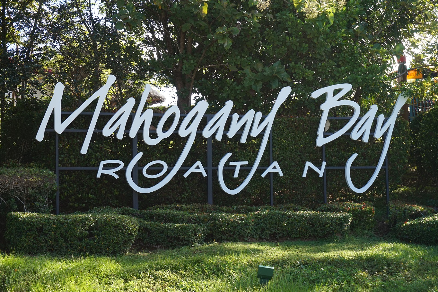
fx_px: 857
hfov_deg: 28.7
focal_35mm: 70
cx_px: 219
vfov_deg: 19.3
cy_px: 146
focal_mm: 47
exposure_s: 1/80
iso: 100
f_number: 7.1
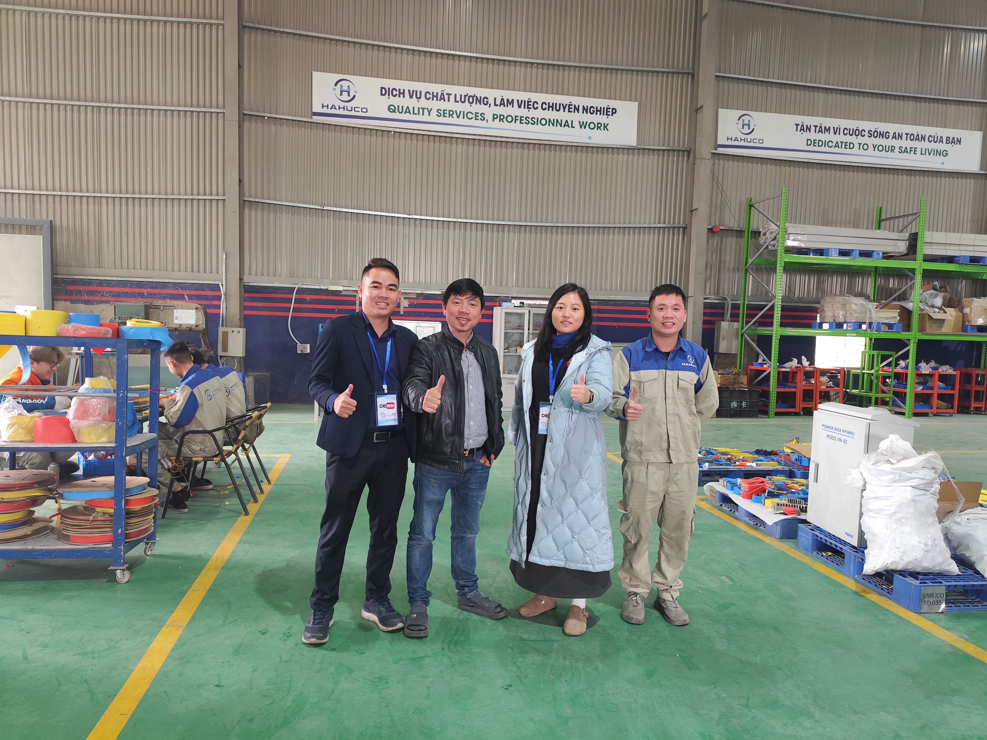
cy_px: 370
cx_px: 494
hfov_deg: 73.9
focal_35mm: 23
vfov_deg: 58.9
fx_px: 656
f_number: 1.65
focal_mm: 6.14
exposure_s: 1/50
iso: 1000
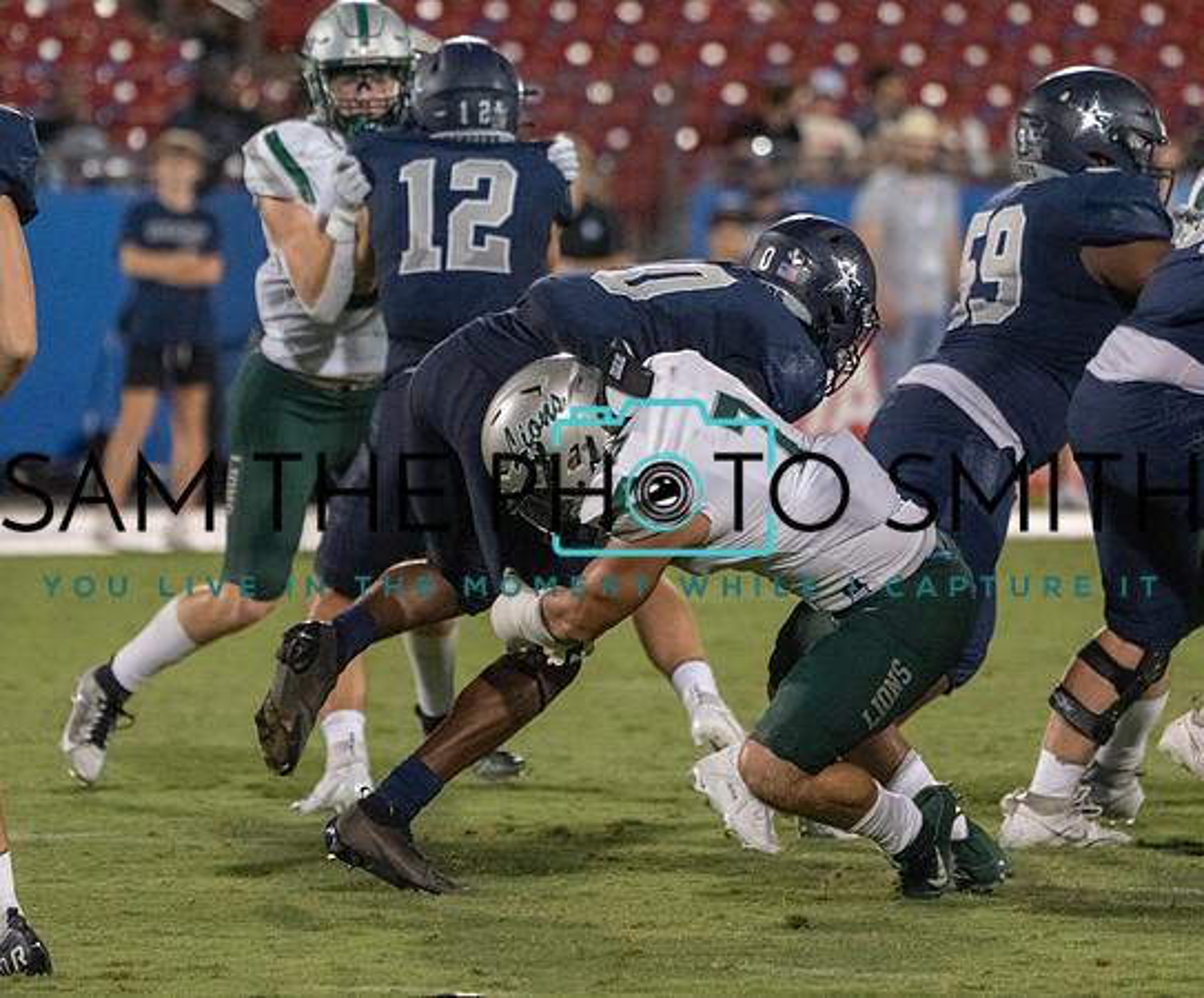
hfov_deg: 4.4
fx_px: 15802
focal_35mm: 437
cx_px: 690
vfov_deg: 3.6
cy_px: 421
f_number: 5.6
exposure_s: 1/1000
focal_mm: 300
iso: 8000
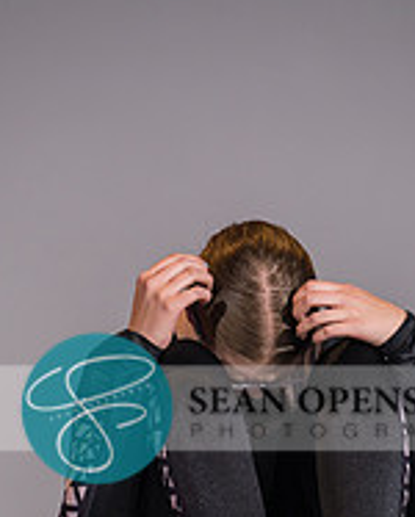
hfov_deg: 4.8
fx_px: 4951
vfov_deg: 6.0
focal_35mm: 323
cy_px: 534
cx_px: 274
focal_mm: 143
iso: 400
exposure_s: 1/500
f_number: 3.2
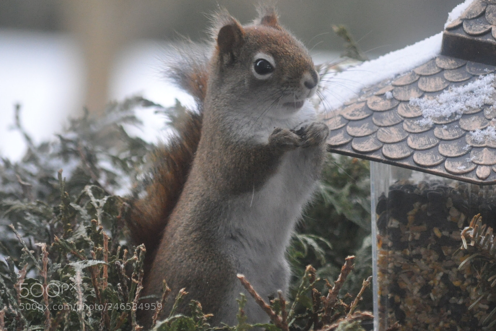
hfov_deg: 6.9
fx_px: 4133
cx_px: 248
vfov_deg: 4.6
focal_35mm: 300
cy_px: 166
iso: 1600
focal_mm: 200
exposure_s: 1/400
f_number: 5.6
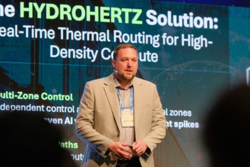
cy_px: 125
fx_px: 1591
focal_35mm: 229
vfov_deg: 6.0
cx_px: 137
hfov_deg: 9.0
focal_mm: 75
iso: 640
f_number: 1.6
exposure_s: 1/200
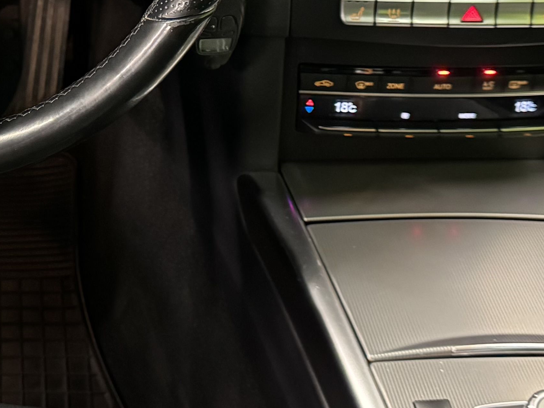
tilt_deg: -37.6
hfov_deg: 23.1
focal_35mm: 81
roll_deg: -1.1
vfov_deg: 17.9
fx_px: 1273
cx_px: -5
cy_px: 44
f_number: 1.78
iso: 800
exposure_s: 1/40
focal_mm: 6.76
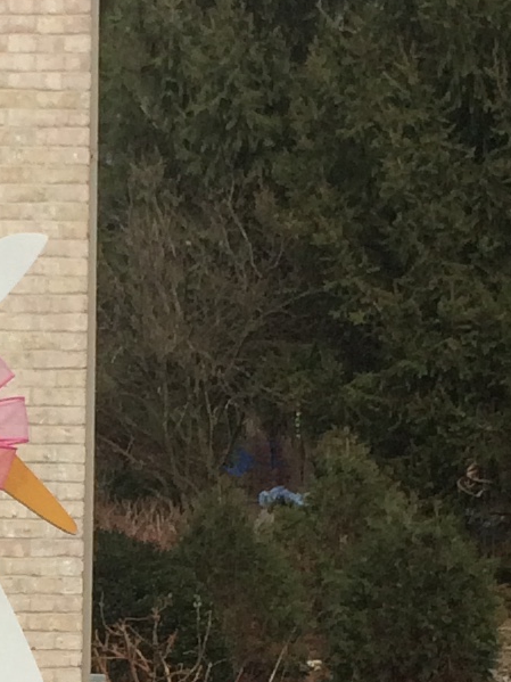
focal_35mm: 158
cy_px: 698
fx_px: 3111
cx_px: -130
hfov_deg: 9.2
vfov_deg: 12.3
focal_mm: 4.15
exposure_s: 1/1520
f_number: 2.2
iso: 32
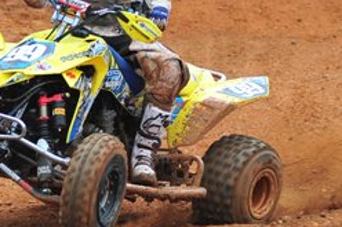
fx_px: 3493
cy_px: 61
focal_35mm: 368
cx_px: 73
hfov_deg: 5.6
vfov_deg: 3.7
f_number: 3.5
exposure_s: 1/800
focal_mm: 135
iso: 400
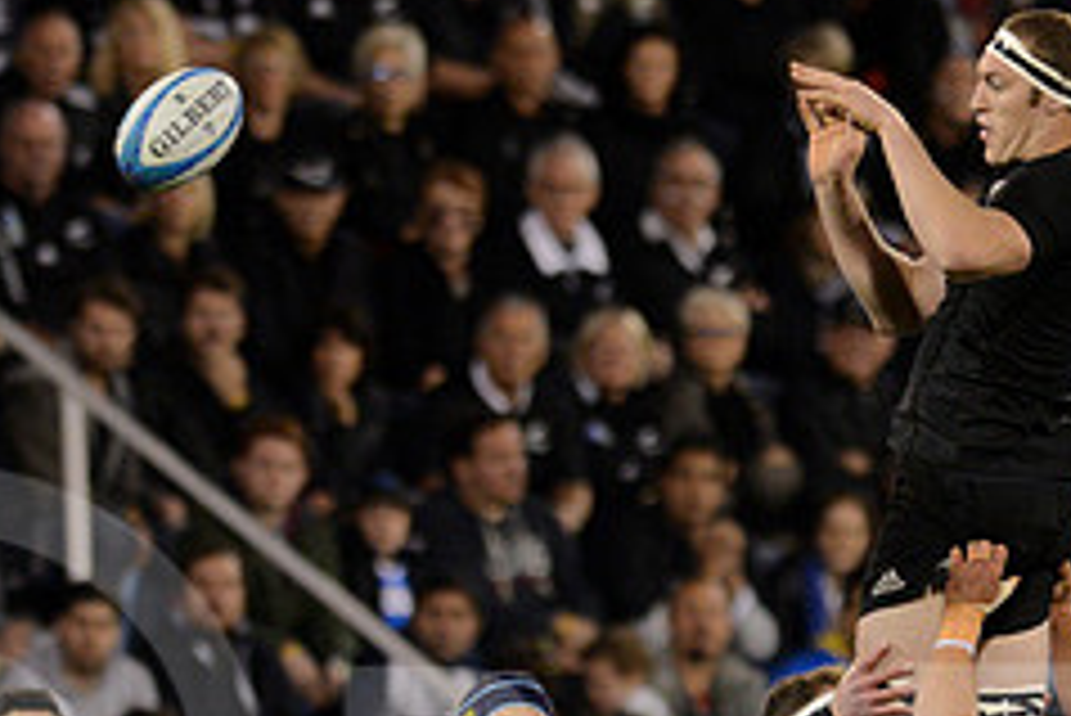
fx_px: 30452
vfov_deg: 1.3
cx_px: 706
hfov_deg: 2.0
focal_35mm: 1023
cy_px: 799
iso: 4500
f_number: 4
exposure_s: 1/800
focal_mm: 420
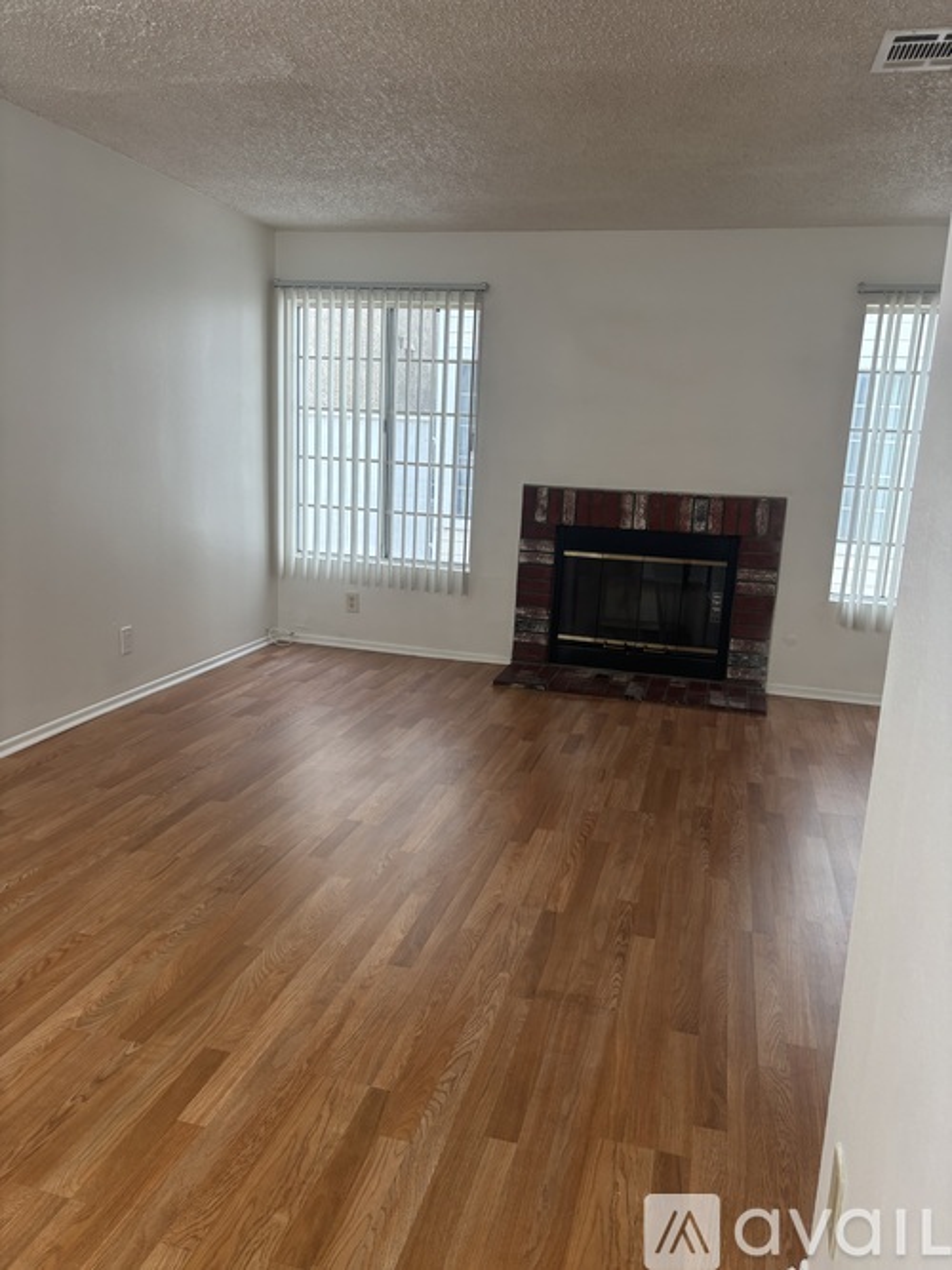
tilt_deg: -11.7
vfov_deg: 67.3
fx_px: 954
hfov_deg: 53.0
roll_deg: -3.5
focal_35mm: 26
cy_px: 635
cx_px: 476
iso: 80
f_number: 1.6
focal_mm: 5.96
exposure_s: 1/60
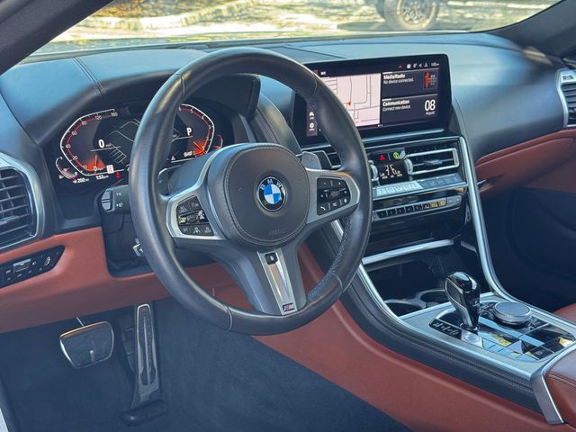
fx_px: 799
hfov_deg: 39.7
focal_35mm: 48
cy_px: 216
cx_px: 288
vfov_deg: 30.3
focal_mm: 6.76
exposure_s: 1/60
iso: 100
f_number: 1.78
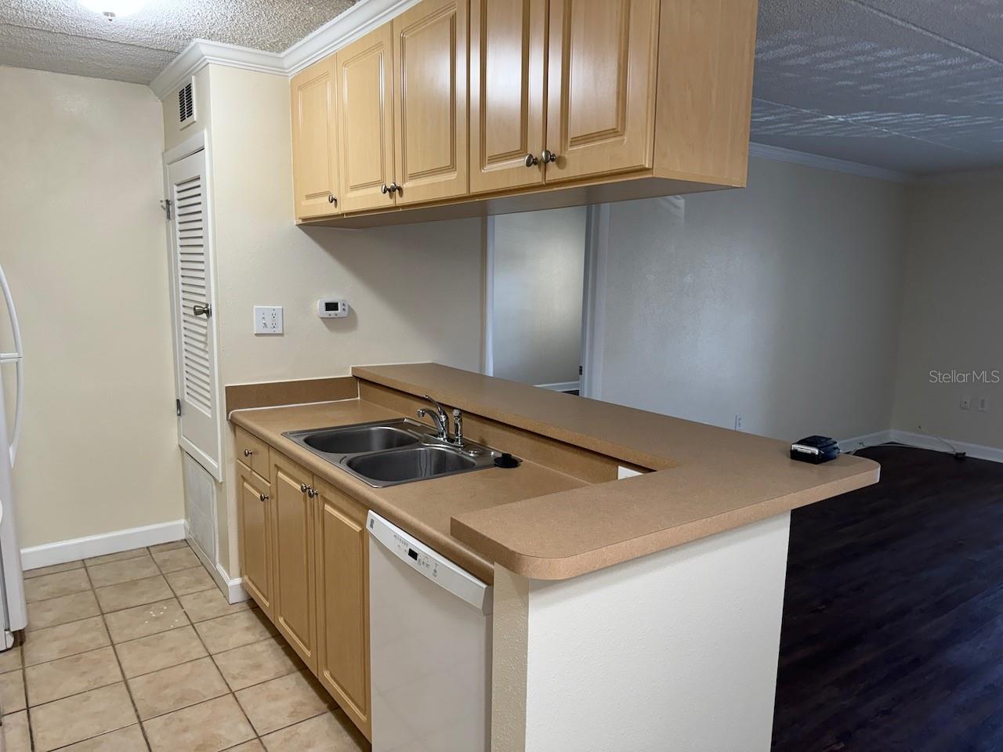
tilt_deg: -9.0
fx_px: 695
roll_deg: -1.1
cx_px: 502
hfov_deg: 71.6
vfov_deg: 56.8
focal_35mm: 24
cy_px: 376
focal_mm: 6.76
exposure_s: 1/120
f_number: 1.78
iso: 160
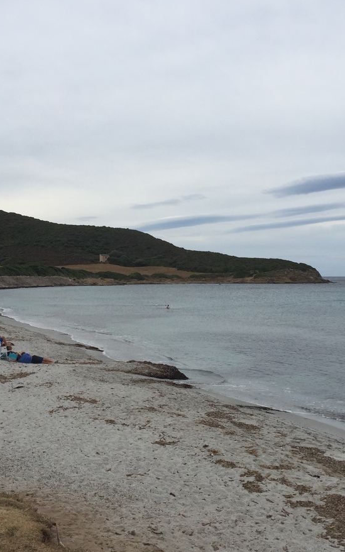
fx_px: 632
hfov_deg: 30.5
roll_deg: +0.3
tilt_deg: +0.7
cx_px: 160
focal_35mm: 42
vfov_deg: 47.2
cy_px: 277
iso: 32
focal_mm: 4.15
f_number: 2.2
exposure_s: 1/1647
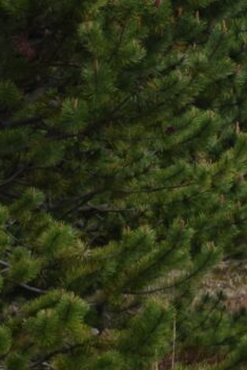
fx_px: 4934
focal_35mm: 480
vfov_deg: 4.3
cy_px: -219
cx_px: 696
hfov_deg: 2.8
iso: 100
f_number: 5.6
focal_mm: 55
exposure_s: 1/500
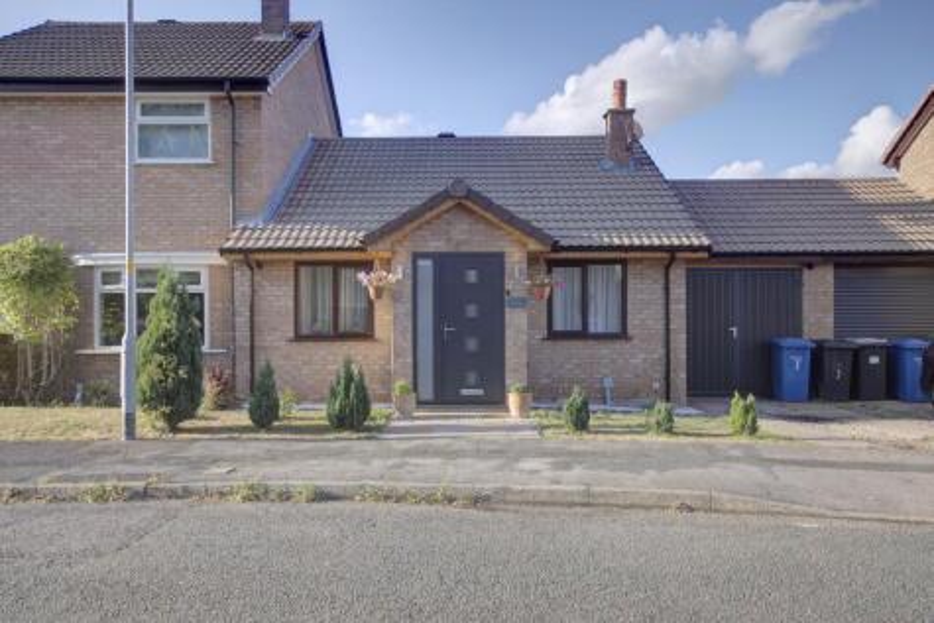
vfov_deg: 43.6
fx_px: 779
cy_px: 312
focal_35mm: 30
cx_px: 467
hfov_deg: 61.9
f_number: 8
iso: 400
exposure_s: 1/200
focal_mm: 20
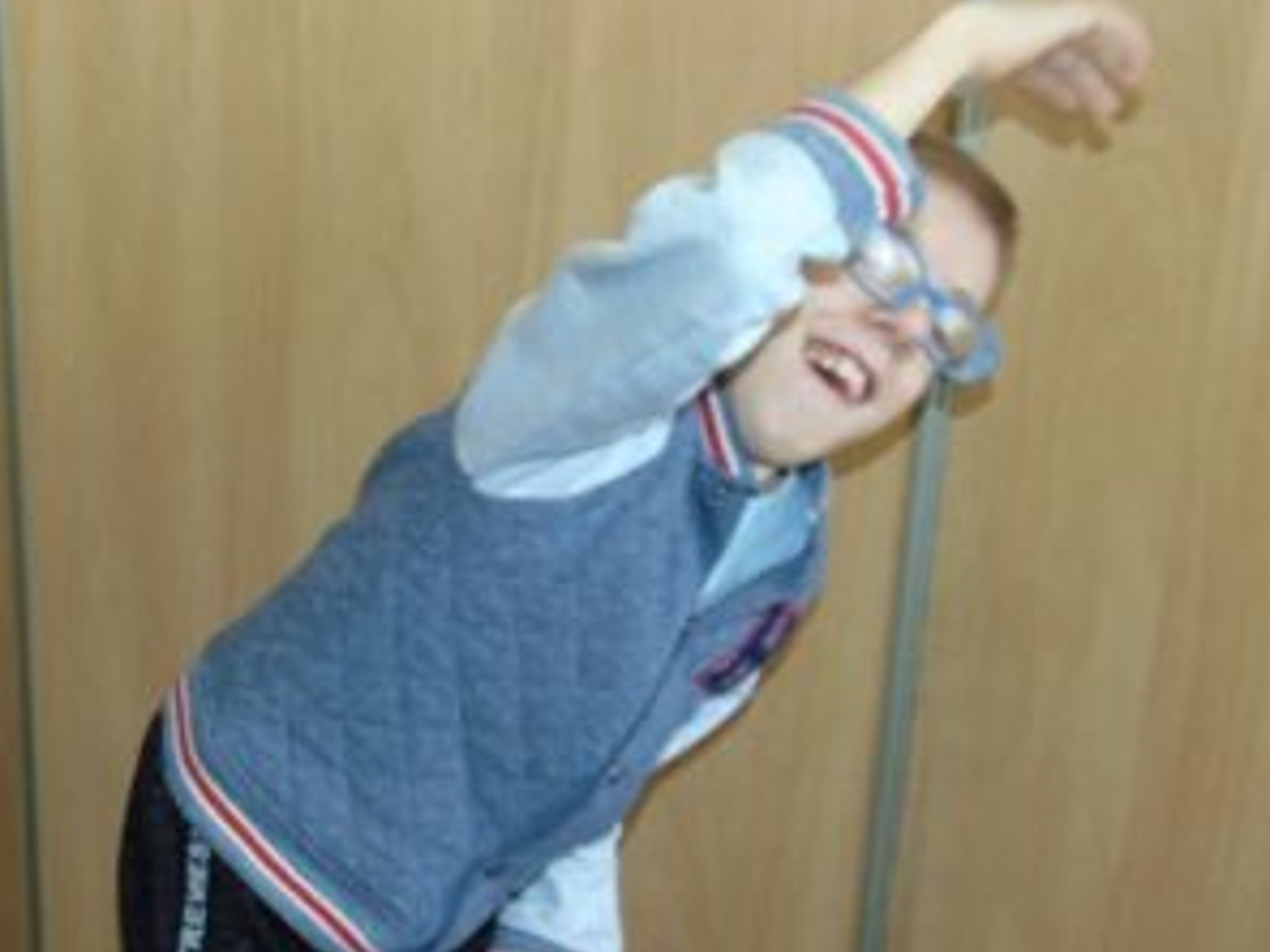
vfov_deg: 27.0
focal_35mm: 54
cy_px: 480
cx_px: 73
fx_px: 1981
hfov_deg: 33.2
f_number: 3
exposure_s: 1/30
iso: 200
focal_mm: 4.5
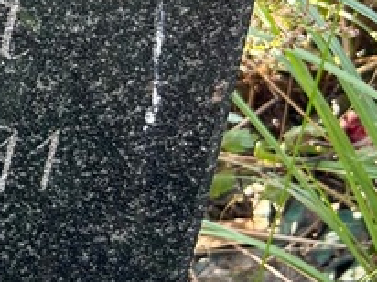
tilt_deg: -24.9
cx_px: -262
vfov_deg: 13.9
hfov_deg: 16.8
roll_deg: +6.6
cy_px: -115
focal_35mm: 101
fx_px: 1099
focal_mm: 5.7
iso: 64
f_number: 1.5
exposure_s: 1/171
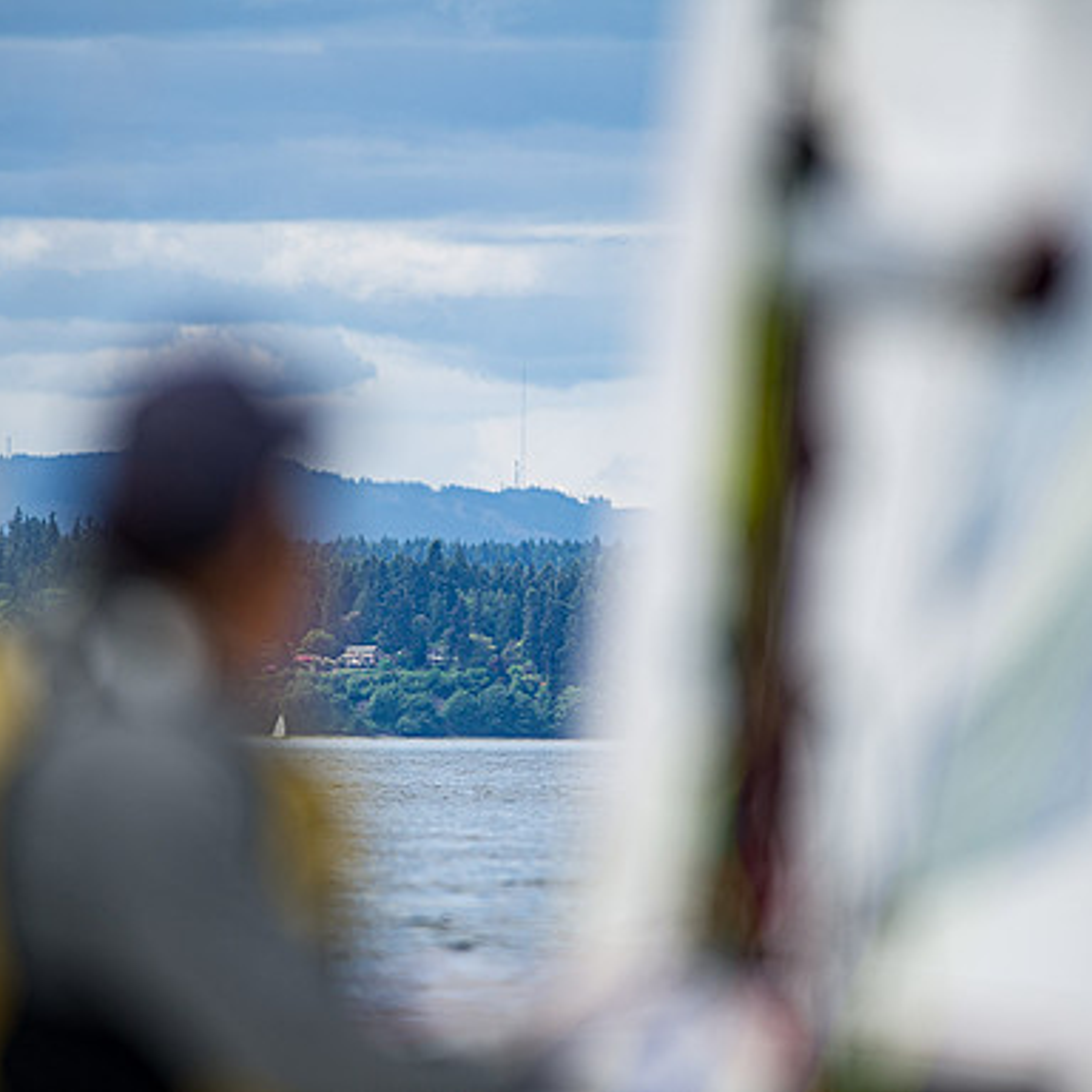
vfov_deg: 3.3
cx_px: 518
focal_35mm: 539
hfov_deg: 3.3
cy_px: 546
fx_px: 19237
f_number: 4
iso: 250
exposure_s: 1/1600
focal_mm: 420
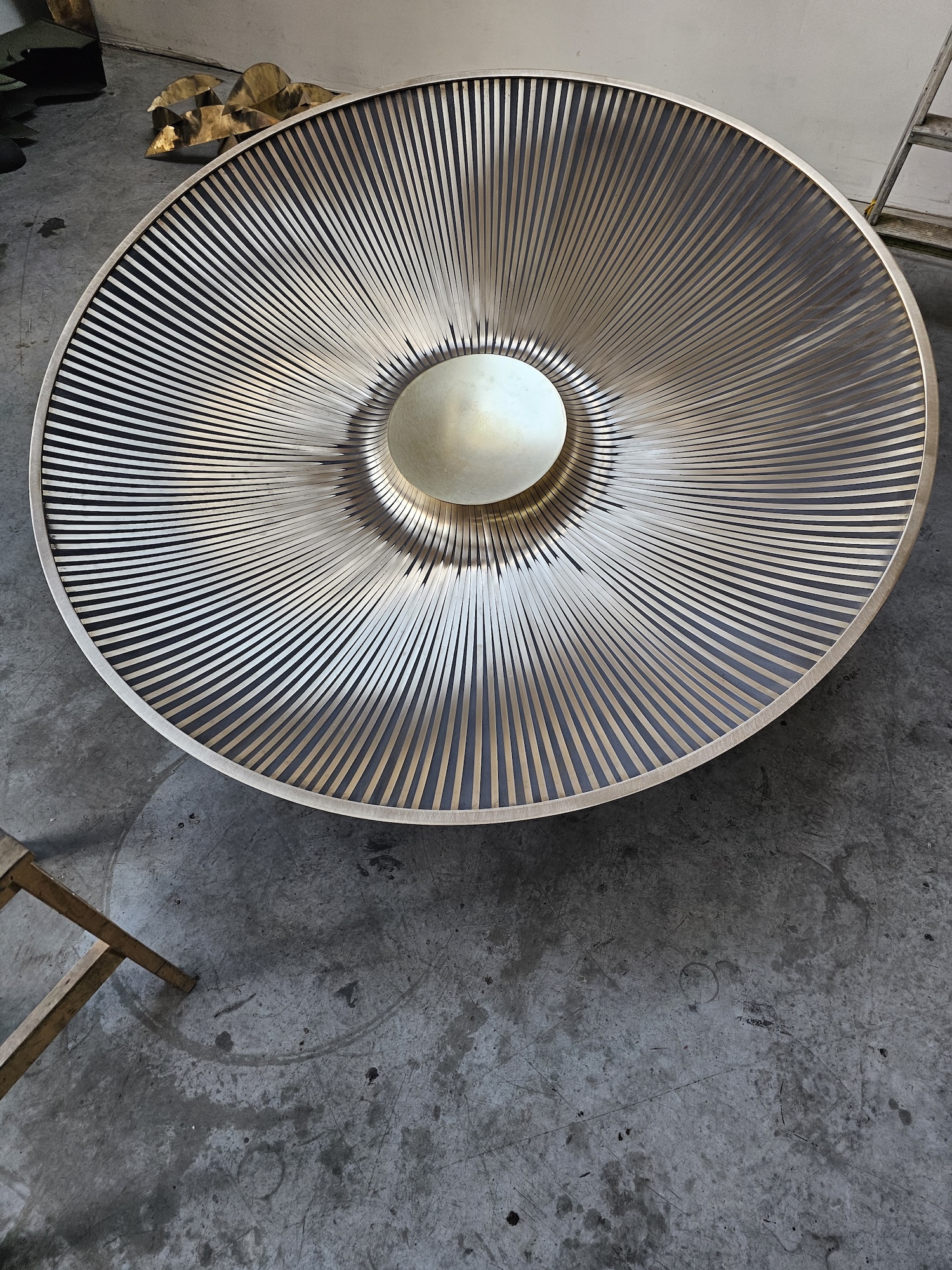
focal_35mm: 23
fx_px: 843
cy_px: 635
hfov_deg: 58.9
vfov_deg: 73.9
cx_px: 476
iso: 64
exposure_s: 1/100
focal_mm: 6.3
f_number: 1.7
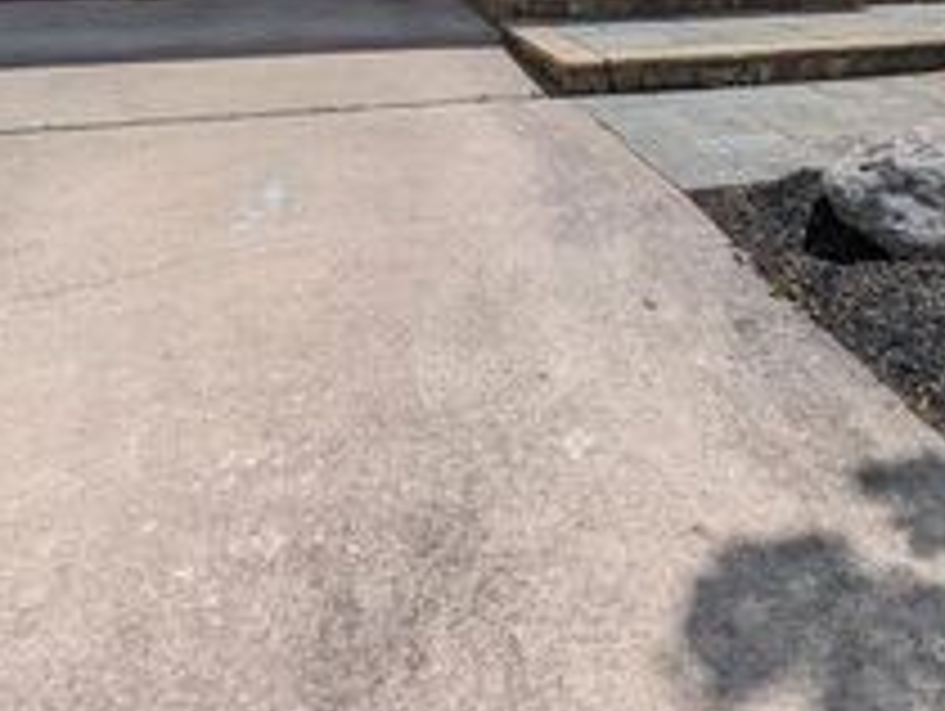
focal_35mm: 31
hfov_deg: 58.1
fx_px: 847
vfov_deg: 37.0
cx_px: 526
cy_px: -99
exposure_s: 1/2710
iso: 47
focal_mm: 1.95
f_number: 2.2
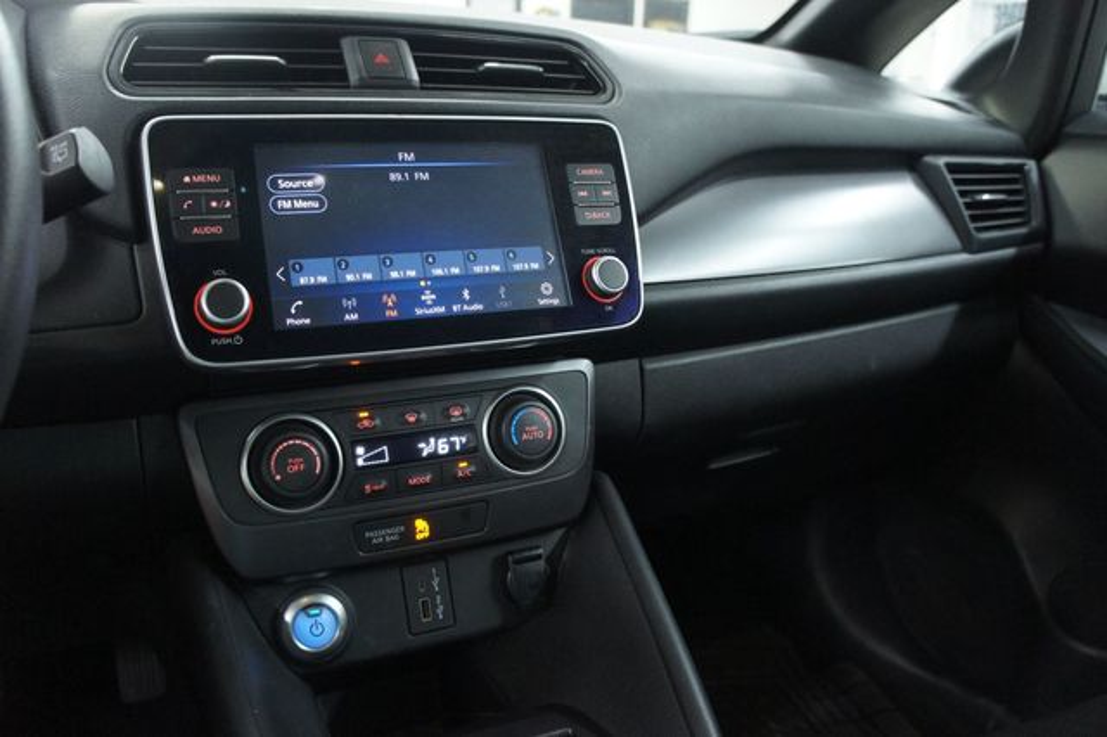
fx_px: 830
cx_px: 554
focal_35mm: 27
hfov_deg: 67.4
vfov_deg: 47.9
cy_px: 368
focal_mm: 18
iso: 1600
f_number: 3.5
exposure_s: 1/30
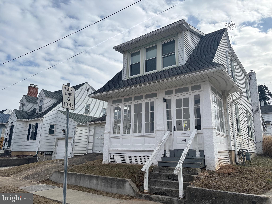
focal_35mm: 26
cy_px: 102
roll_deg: -1.2
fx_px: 204
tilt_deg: +14.0
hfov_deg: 67.3
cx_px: 136
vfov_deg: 53.1
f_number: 1.6
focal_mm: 5.96
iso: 50
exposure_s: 1/5618
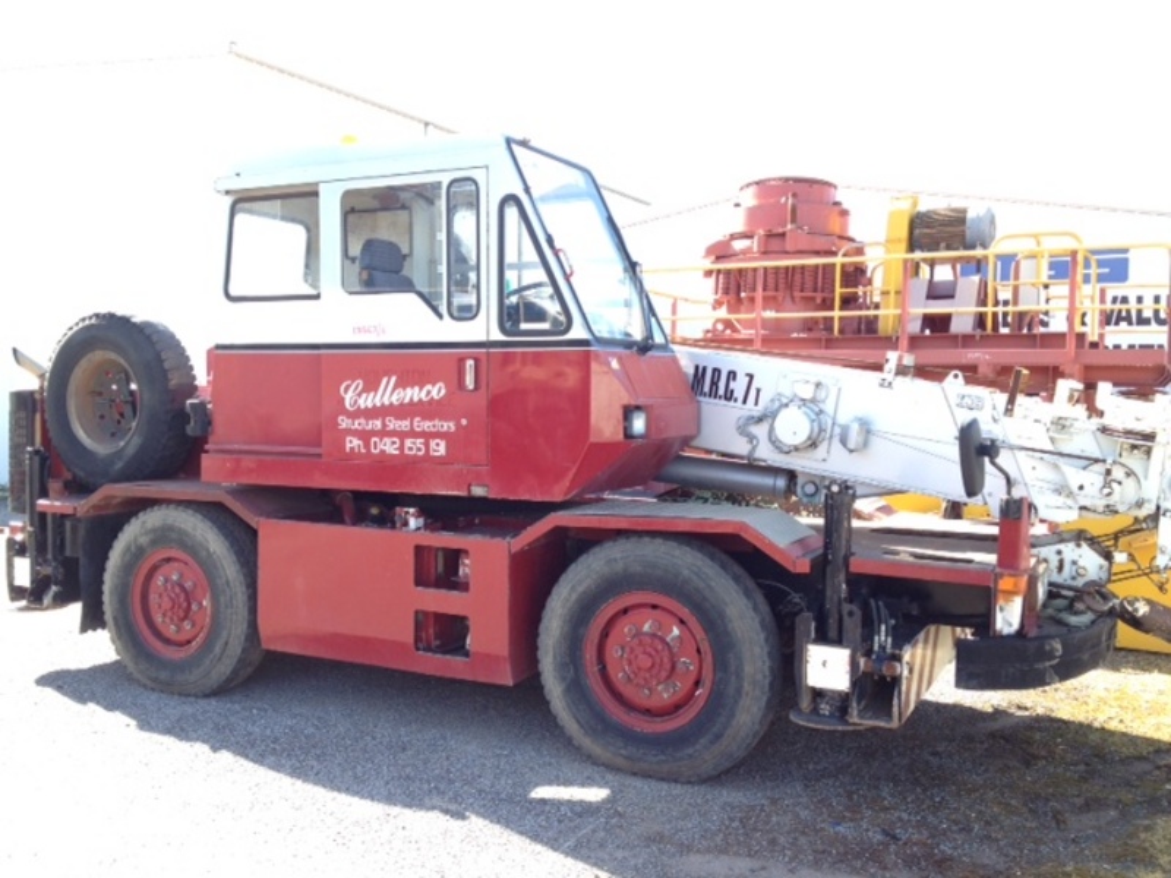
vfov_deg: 40.7
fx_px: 1184
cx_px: 586
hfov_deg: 52.6
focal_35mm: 35
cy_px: 439
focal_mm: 4.28
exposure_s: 1/164
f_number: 2.4
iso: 64
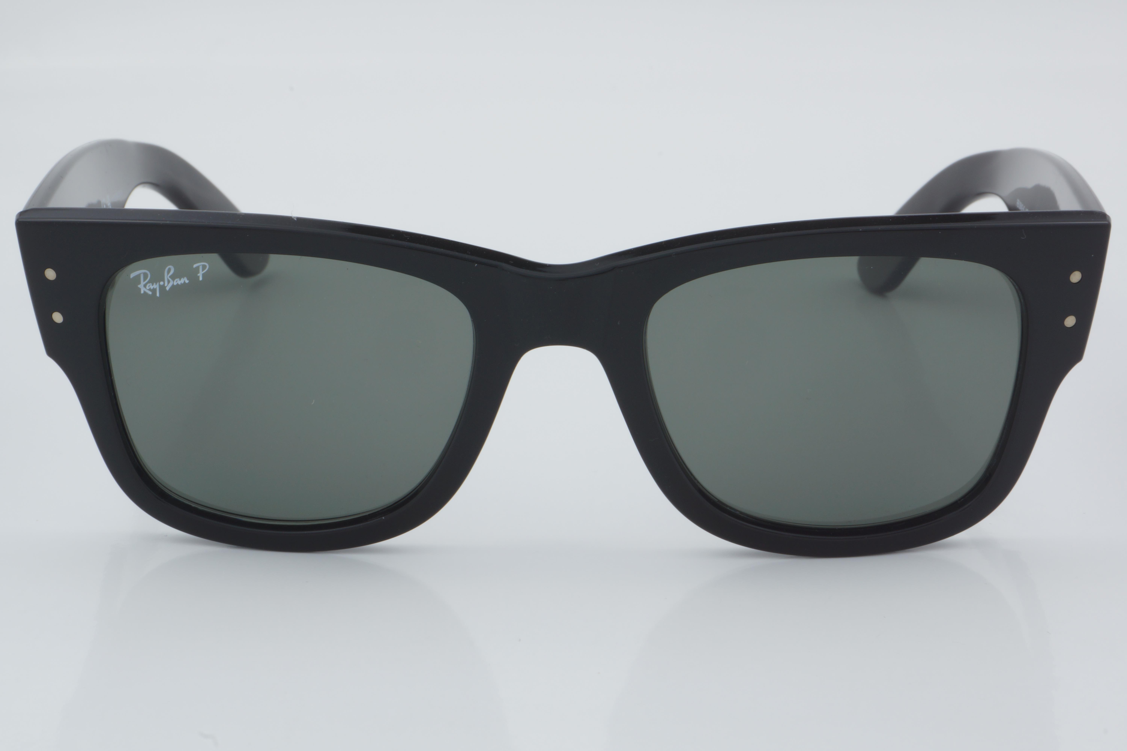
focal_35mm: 82
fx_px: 2583
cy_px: 376
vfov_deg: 16.6
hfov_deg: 24.6
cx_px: 564
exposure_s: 1/4
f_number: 32
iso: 100
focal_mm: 55
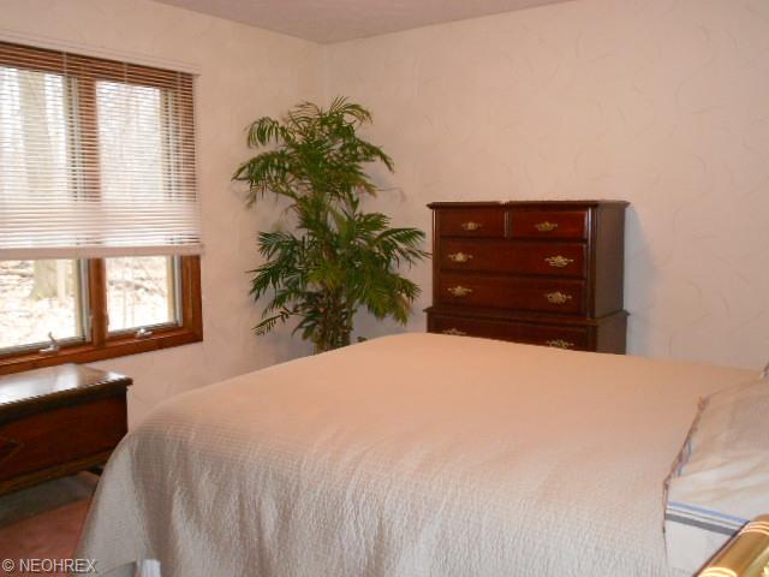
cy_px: 288
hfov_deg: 56.8
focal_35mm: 32
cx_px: 384
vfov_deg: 44.2
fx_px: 711
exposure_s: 1/30
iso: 400
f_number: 3.6
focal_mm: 5.8
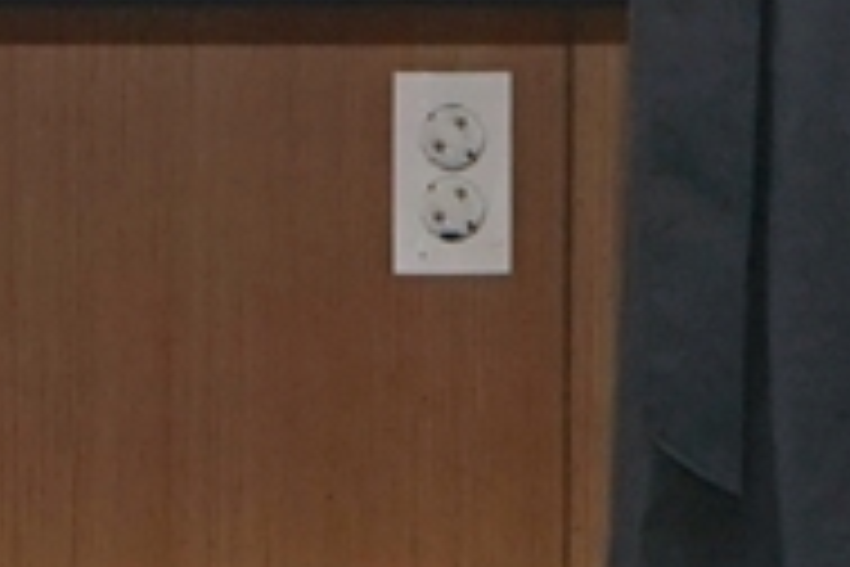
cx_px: -270
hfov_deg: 9.4
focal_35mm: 216
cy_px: -554
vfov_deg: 6.2
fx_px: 5100
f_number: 6.3
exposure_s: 1/125
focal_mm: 34
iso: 400
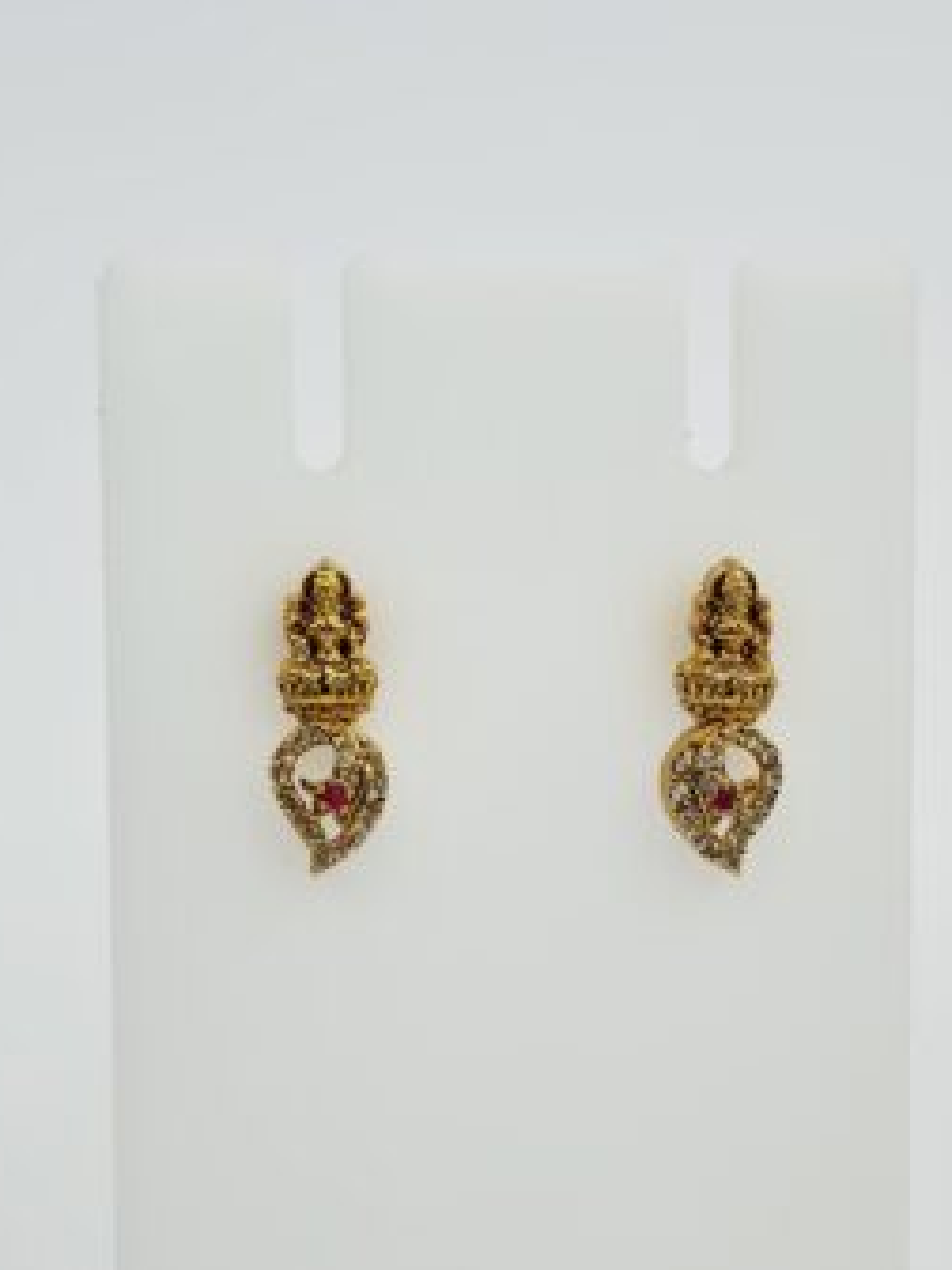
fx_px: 2934
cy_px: 813
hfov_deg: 18.4
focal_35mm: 80
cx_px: 555
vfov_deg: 24.3
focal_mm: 6.86
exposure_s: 1/1171
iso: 80
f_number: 1.78
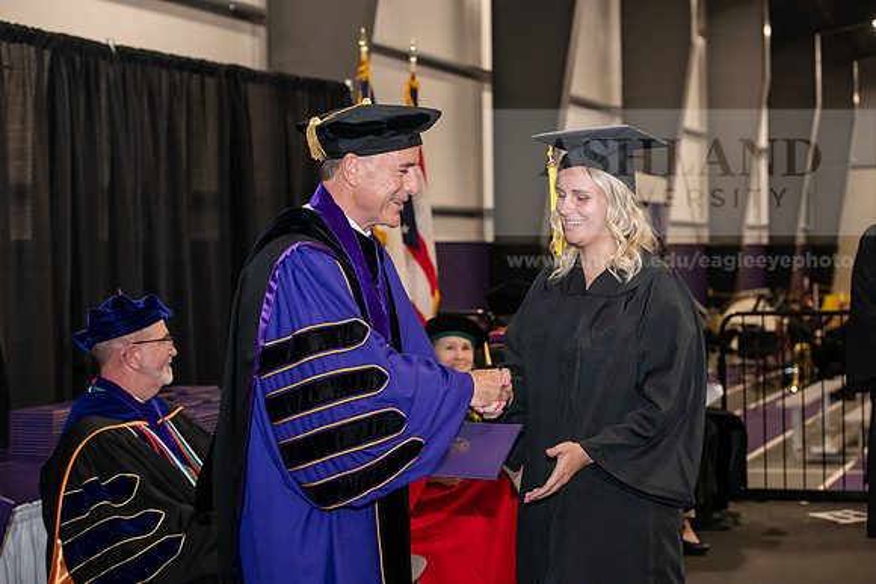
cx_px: 438
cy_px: 292
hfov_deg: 28.8
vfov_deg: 19.5
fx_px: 1704
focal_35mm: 70
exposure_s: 1/200
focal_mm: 70
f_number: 5
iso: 2500
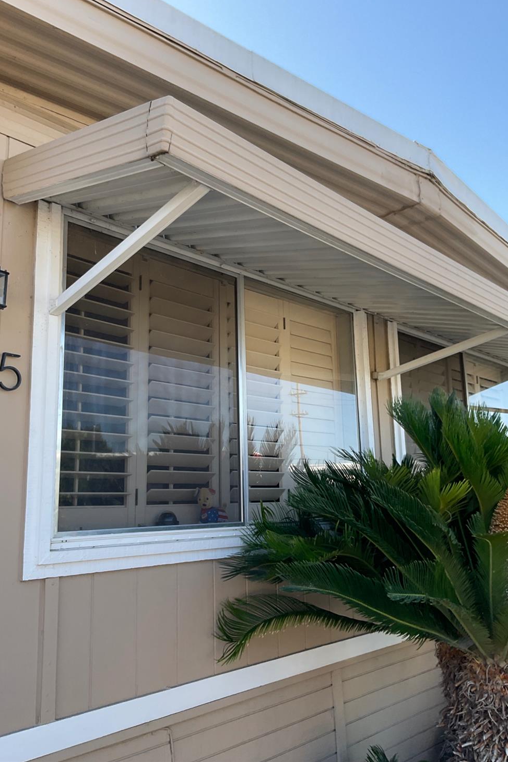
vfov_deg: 60.3
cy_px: 371
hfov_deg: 42.2
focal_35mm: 31
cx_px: 218
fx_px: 656
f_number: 1.8
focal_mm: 3
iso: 16
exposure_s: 1/333
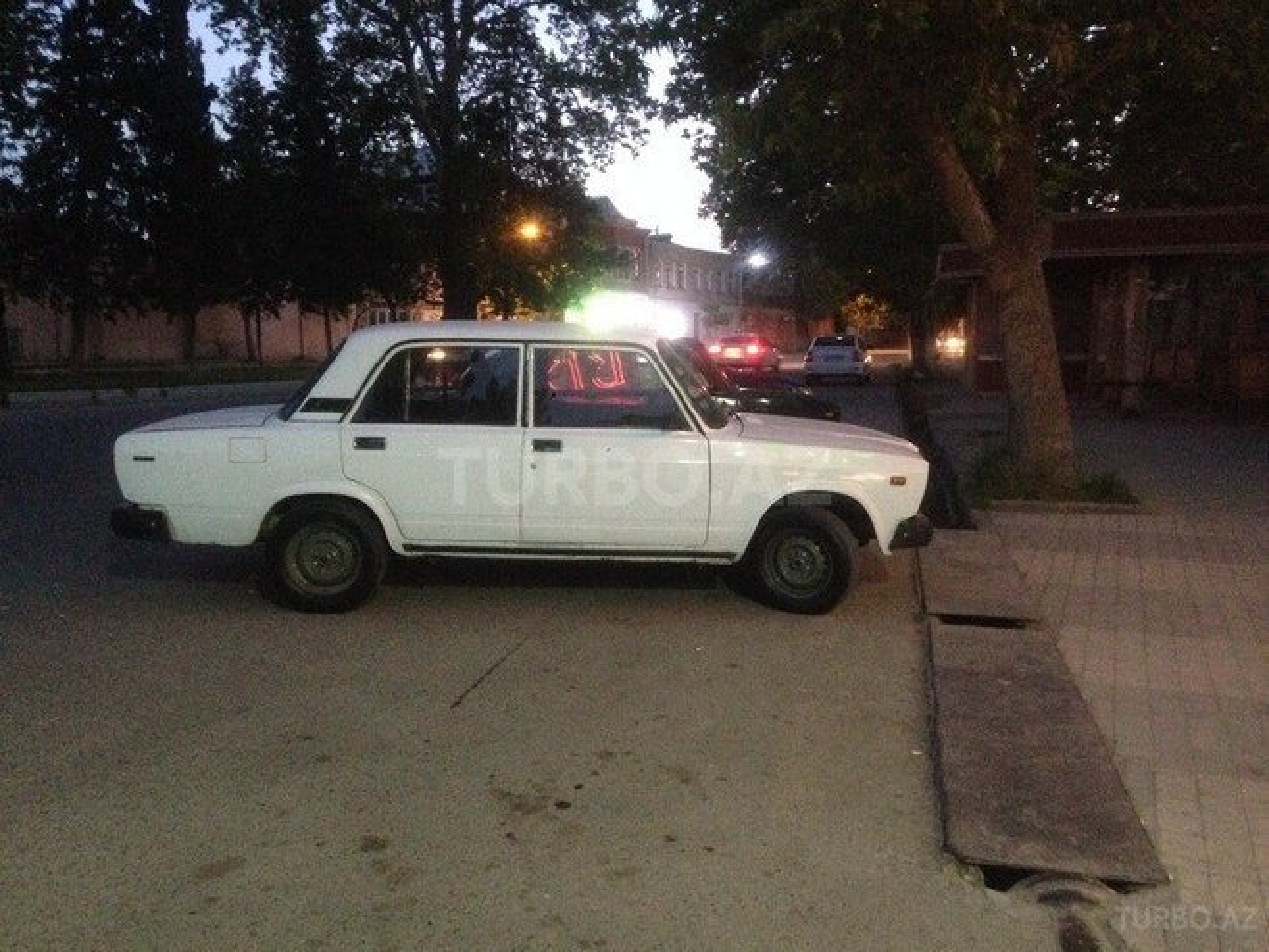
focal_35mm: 33
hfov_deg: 55.4
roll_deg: -1.0
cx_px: 634
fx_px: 1210
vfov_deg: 42.9
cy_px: 476
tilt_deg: -2.7
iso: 800
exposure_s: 1/15
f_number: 2.4
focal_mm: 4.12
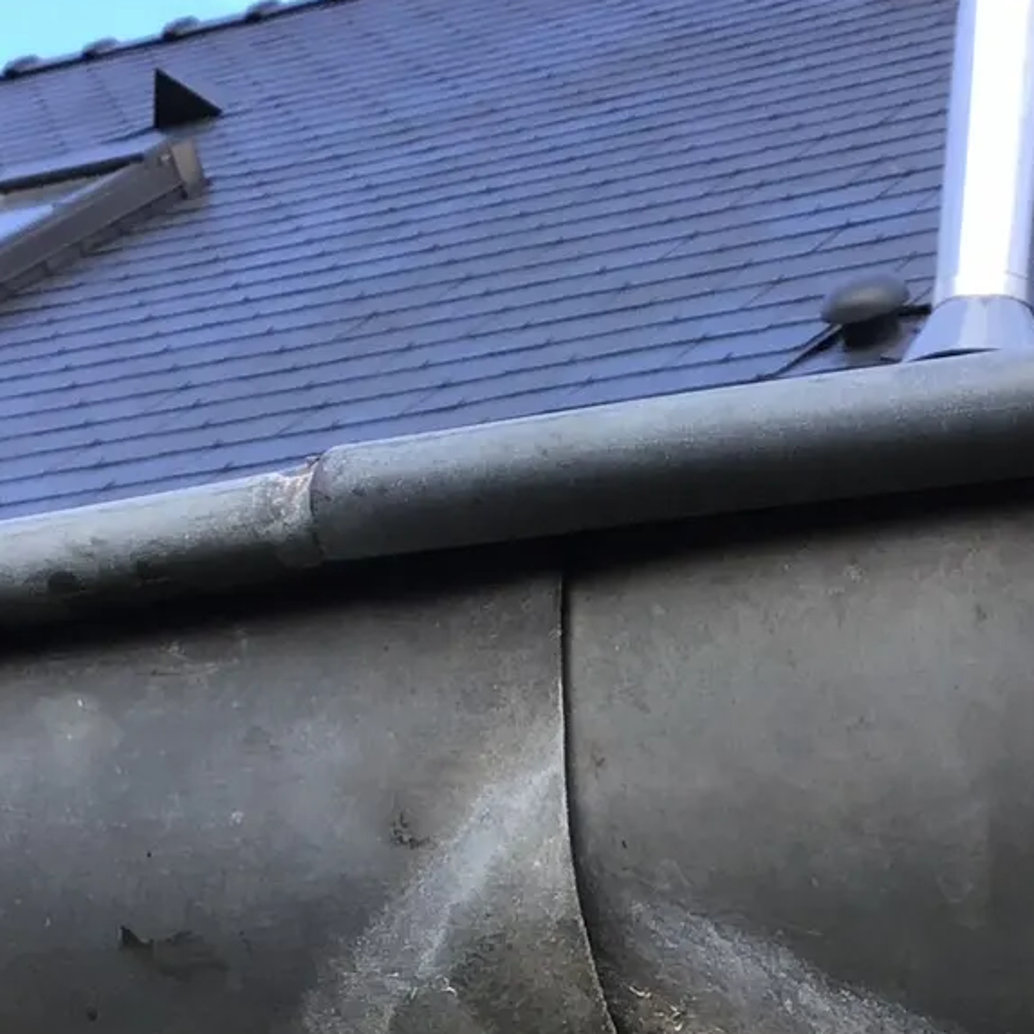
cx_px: 664
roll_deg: -5.3
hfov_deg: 17.7
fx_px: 3312
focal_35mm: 98
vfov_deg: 17.1
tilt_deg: +13.0
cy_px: 1175
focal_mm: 3.3
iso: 25
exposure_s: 1/186
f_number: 2.4
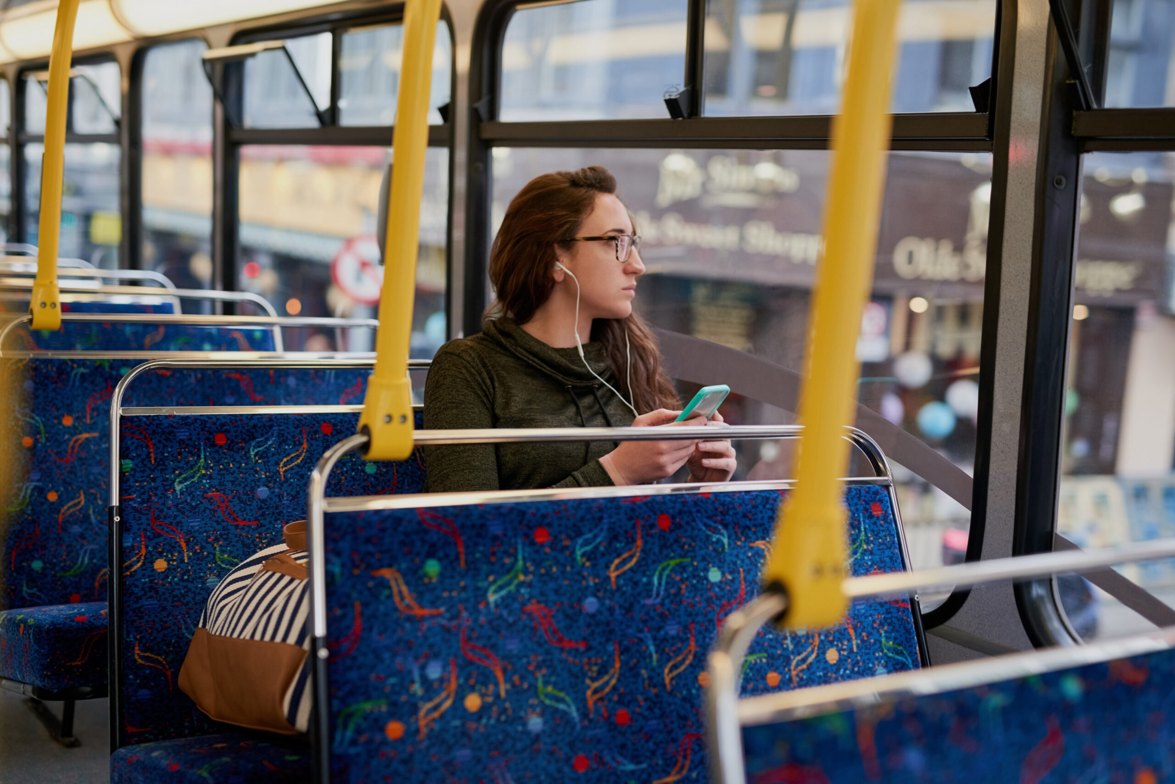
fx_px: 1633
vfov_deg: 27.0
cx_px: 588
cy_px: 392
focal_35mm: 50
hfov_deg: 39.6
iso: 400
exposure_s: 1/200
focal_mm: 50
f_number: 2
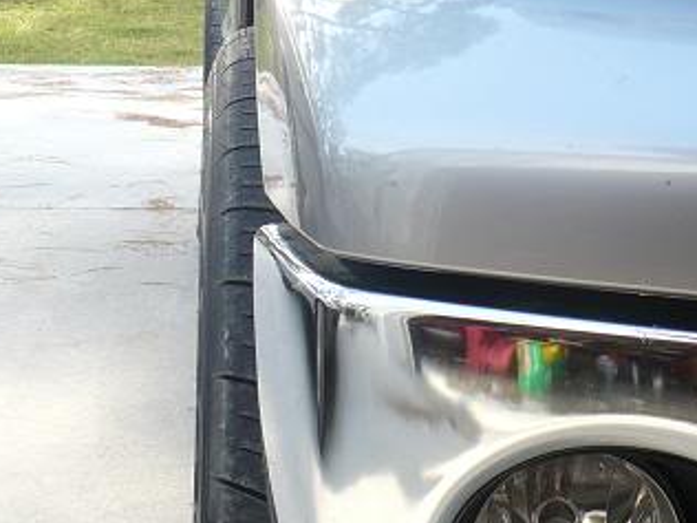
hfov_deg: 21.7
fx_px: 1812
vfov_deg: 16.4
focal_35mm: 90
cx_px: 282
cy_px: 190
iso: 100
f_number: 2.8
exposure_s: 1/125
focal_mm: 6.1
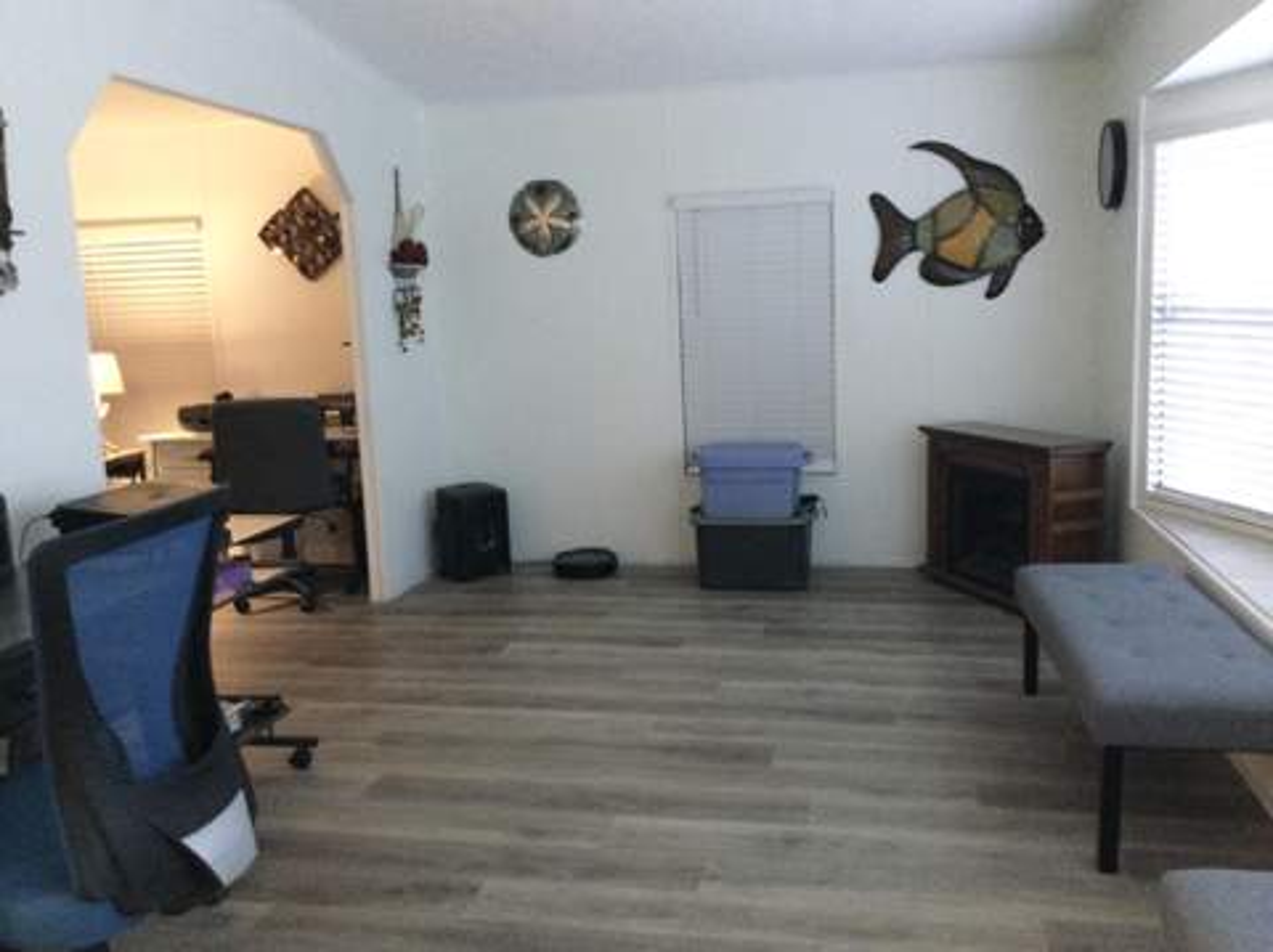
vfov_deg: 45.4
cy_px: 476
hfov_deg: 58.4
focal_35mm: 31
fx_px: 1139
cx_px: 636
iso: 500
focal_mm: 3.3
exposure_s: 1/15
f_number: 2.4
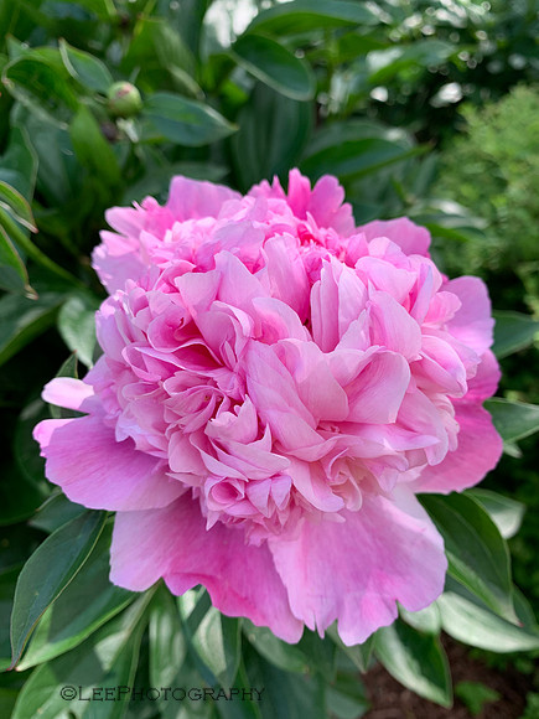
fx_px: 540
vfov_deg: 67.3
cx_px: 270
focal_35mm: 26
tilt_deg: -37.1
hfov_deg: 53.1
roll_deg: -0.4
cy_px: 360
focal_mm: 4.25
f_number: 1.8
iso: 25
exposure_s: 1/332
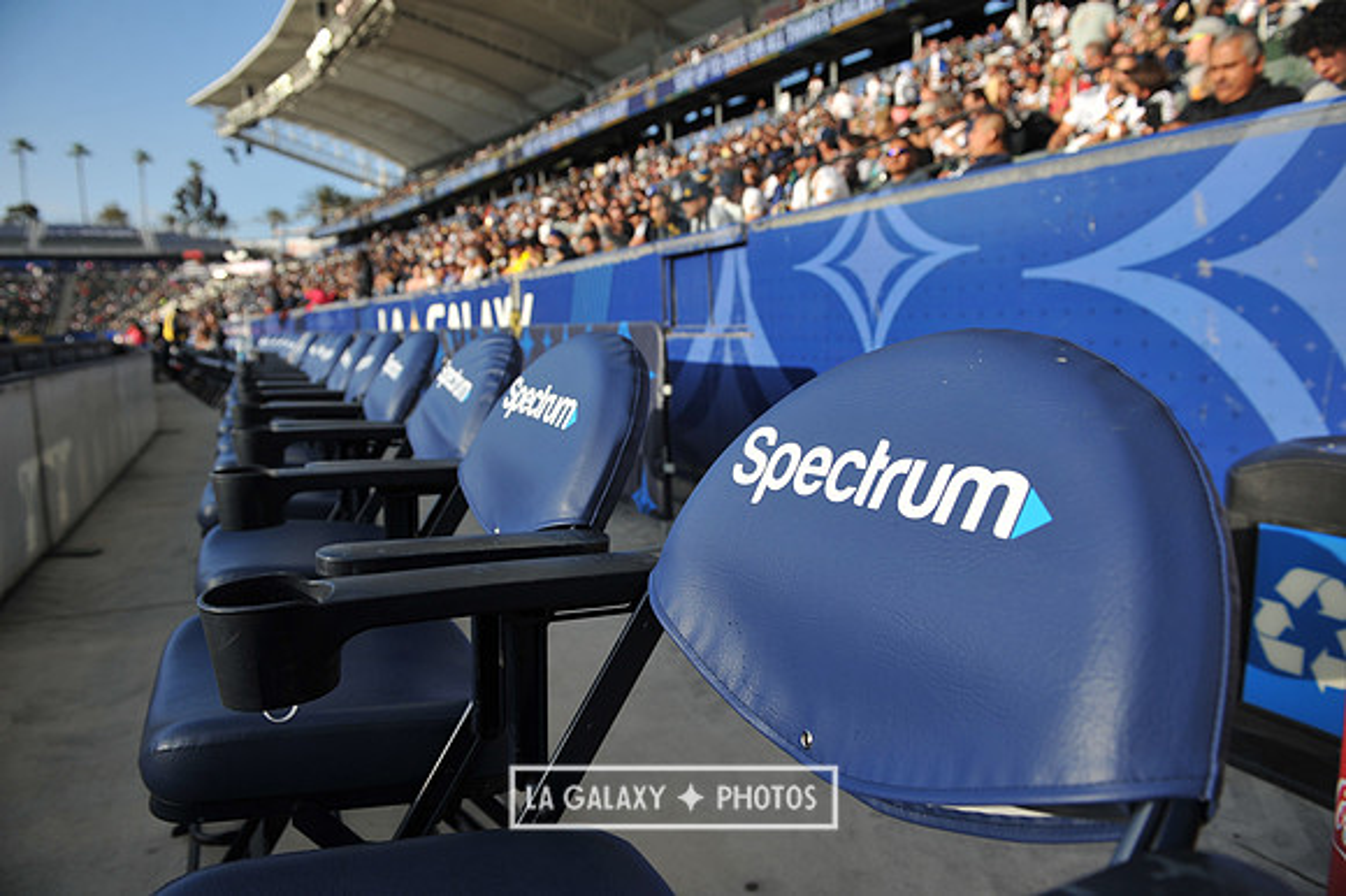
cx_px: 673
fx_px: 897
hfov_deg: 73.8
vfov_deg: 53.1
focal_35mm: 24
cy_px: 448
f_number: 4.5
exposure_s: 1/1600
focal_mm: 24
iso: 250
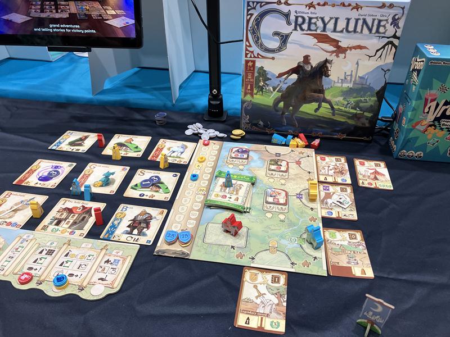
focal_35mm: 28
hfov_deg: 63.4
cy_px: 168
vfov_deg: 49.7
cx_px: 225
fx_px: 364
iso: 80
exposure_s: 1/111
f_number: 1.8
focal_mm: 3.99
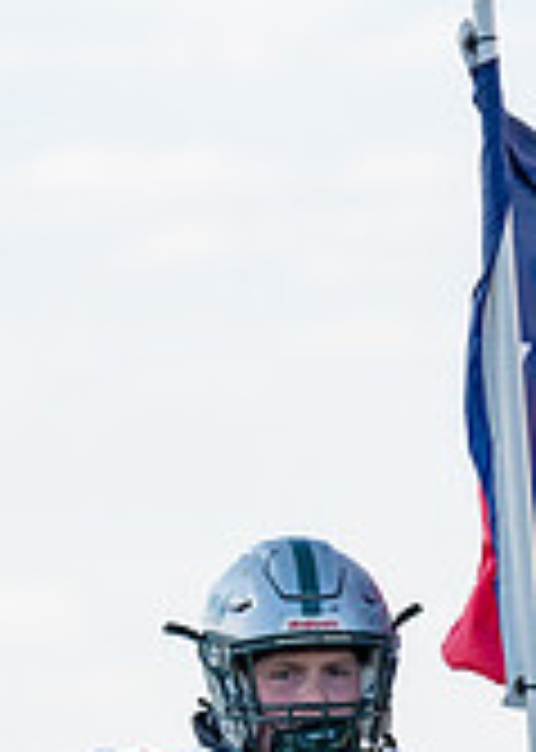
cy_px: 976
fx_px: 14174
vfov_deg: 3.0
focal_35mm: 664
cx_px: 460
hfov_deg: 2.2
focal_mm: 165
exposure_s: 1/1600
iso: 400
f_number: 4
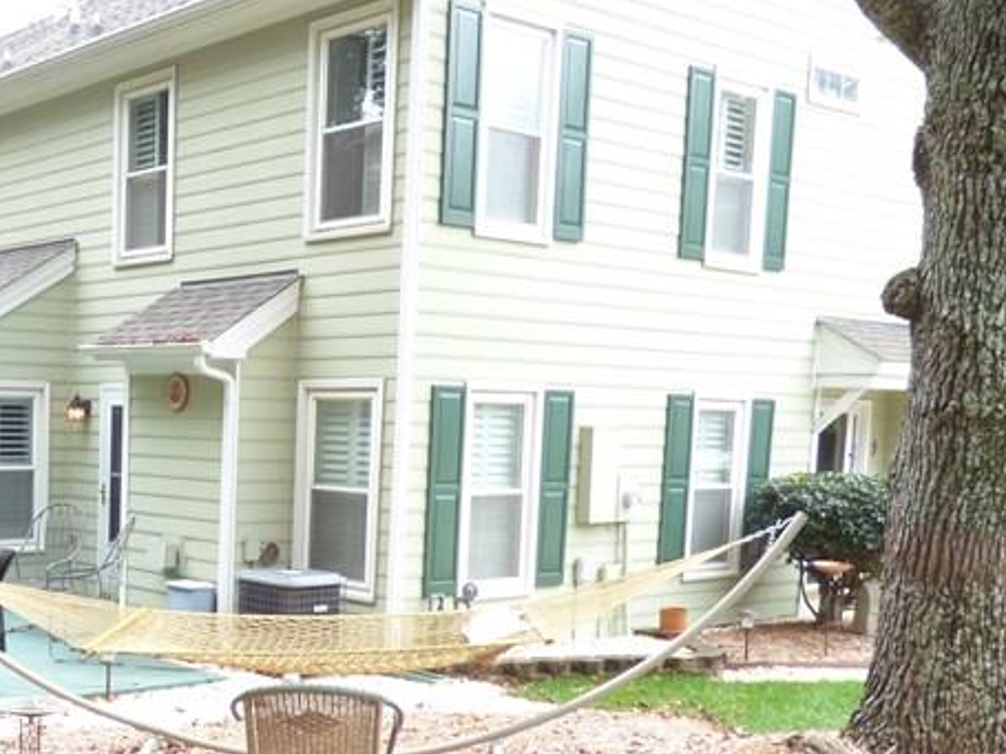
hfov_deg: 38.6
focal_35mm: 45
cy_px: 559
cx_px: 64
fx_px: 1307
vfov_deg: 31.6
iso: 100
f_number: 3.5
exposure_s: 1/60
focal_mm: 3.58
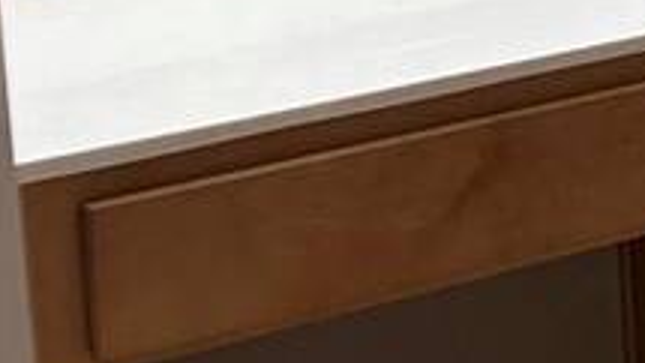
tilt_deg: -6.0
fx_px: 2703
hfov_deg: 10.6
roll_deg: +0.6
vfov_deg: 7.2
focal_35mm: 158
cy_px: -507
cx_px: 1770
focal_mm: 5.96
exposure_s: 1/120
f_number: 1.6
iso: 160
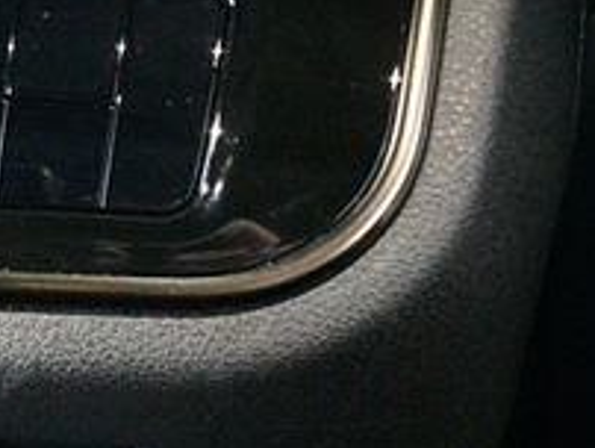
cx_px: -309
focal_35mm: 137
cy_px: 242
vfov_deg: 10.8
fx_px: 2358
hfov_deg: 13.5
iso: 12800
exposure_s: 1/25
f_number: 4
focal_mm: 30
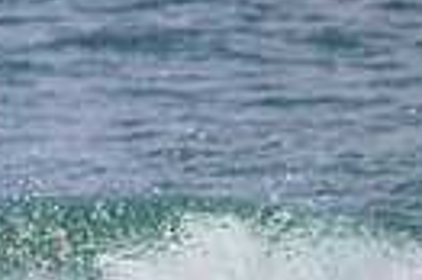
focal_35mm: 3544
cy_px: 546
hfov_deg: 0.6
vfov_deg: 0.4
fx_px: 41492
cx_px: -506
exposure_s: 1/2000
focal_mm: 800
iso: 1800
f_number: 11
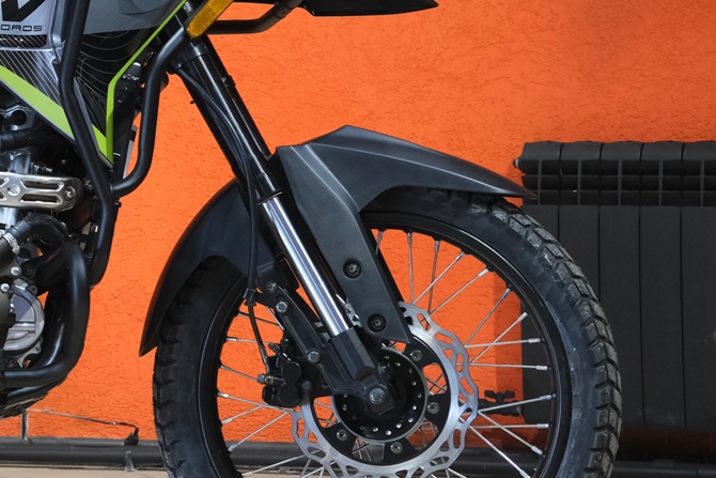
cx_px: -107
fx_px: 2566
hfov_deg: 15.4
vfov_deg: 10.6
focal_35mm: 129
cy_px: 79
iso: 1600
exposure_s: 1/100
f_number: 4
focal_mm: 35.8
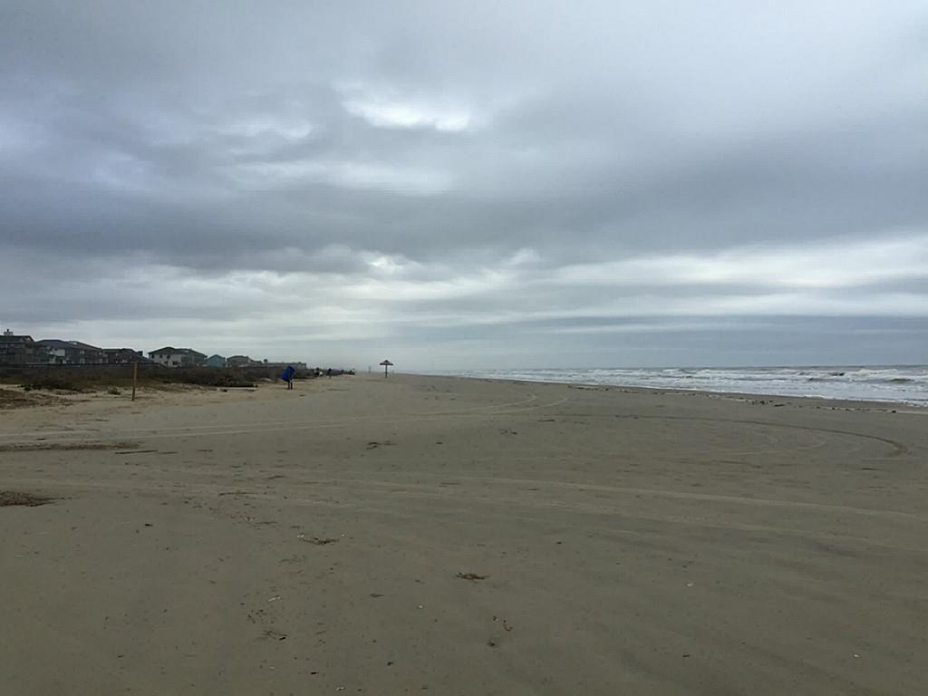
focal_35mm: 29
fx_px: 777
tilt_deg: +3.3
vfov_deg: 48.2
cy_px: 348
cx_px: 464
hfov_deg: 61.7
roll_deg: -0.4
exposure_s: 1/1647
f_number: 2.2
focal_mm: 4.15
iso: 32
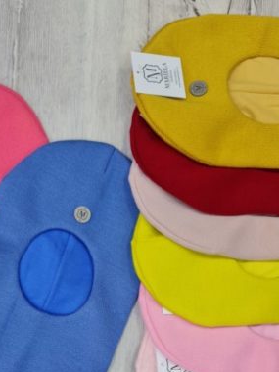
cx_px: 121
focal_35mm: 46
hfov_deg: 31.5
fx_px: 494
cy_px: 327
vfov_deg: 38.7
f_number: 1.8
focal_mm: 7
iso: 125
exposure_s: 1/100
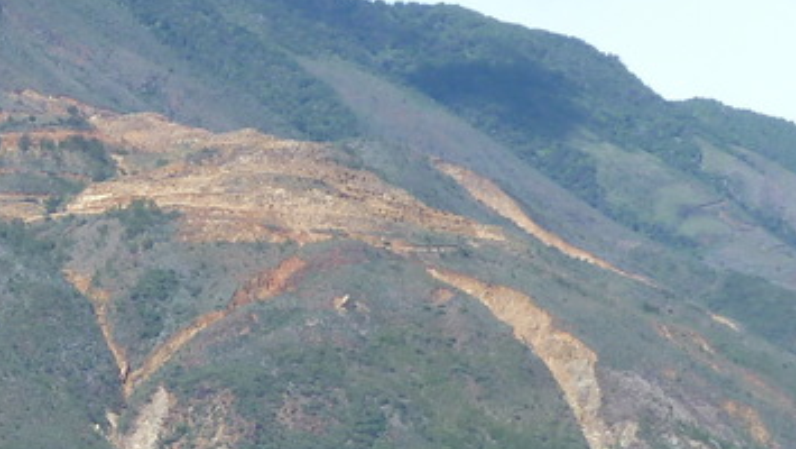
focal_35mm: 287
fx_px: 6060
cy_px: 624
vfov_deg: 4.2
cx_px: -186
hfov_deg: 7.4
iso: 80
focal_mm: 12.8
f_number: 4.2
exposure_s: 1/320
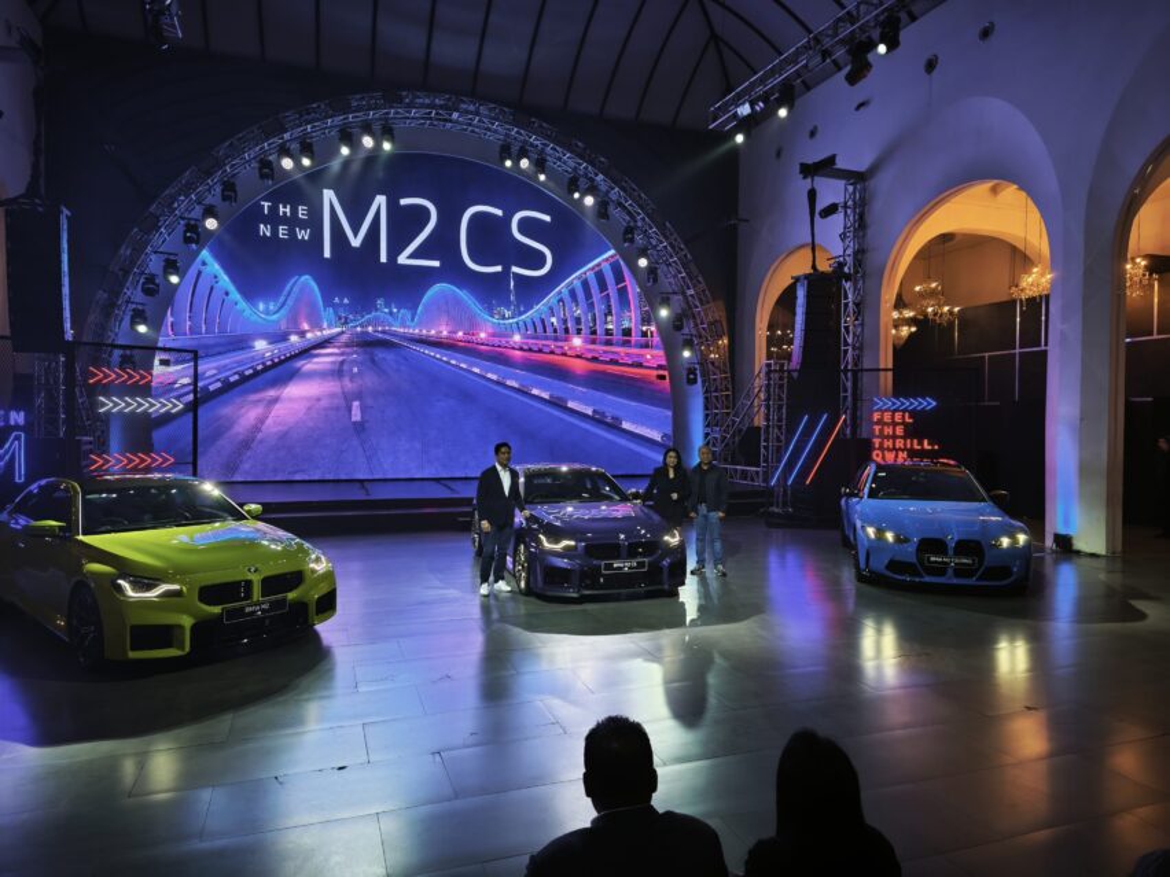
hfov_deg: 73.9
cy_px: 438
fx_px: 777
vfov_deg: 58.9
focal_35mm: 23
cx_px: 585
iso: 500
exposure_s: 1/33.3
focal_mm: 5.35
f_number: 1.7
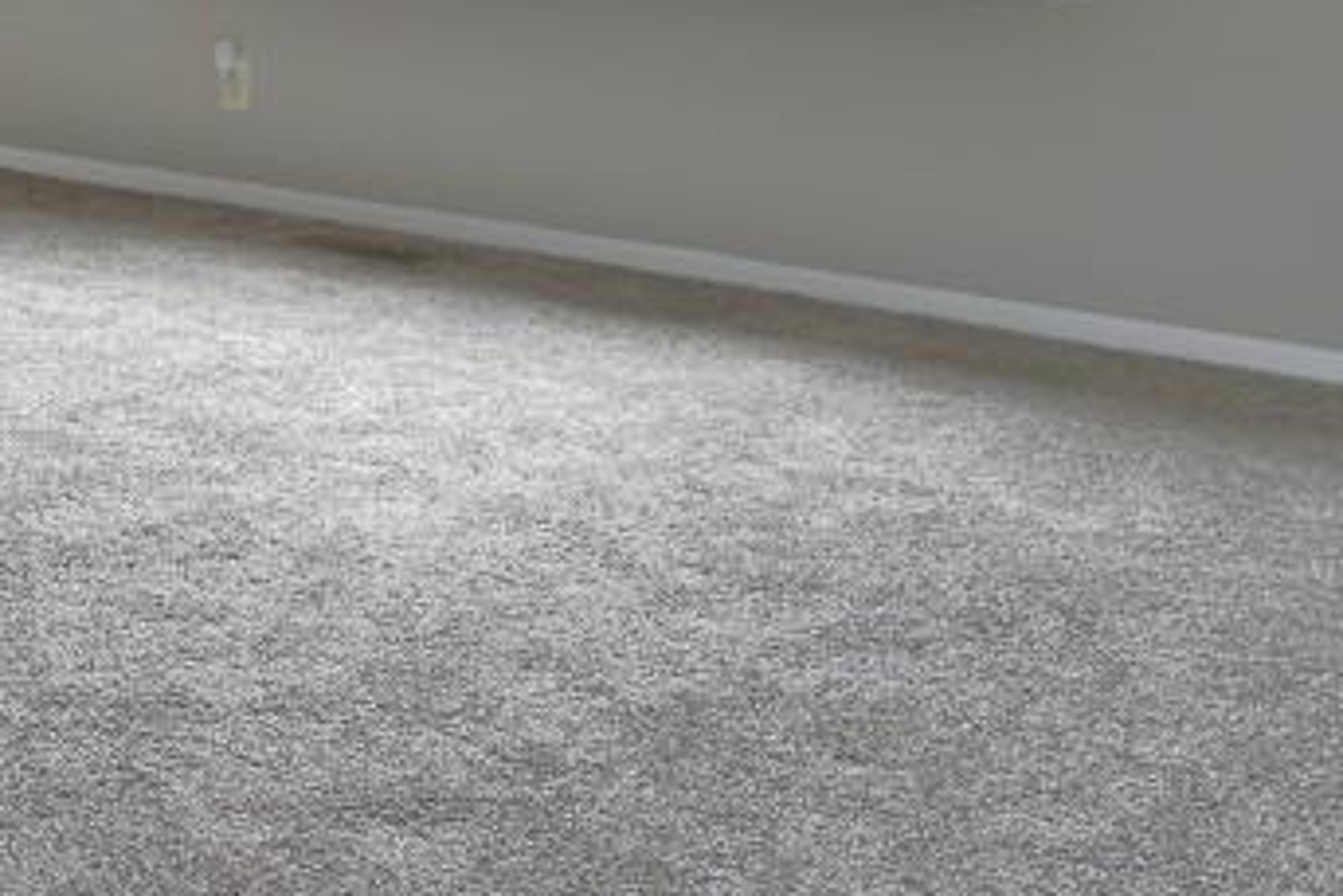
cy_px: 137
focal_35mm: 68
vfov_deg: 19.8
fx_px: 2538
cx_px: -213
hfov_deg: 26.7
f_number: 2.8
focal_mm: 9.12
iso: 400
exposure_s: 1/60
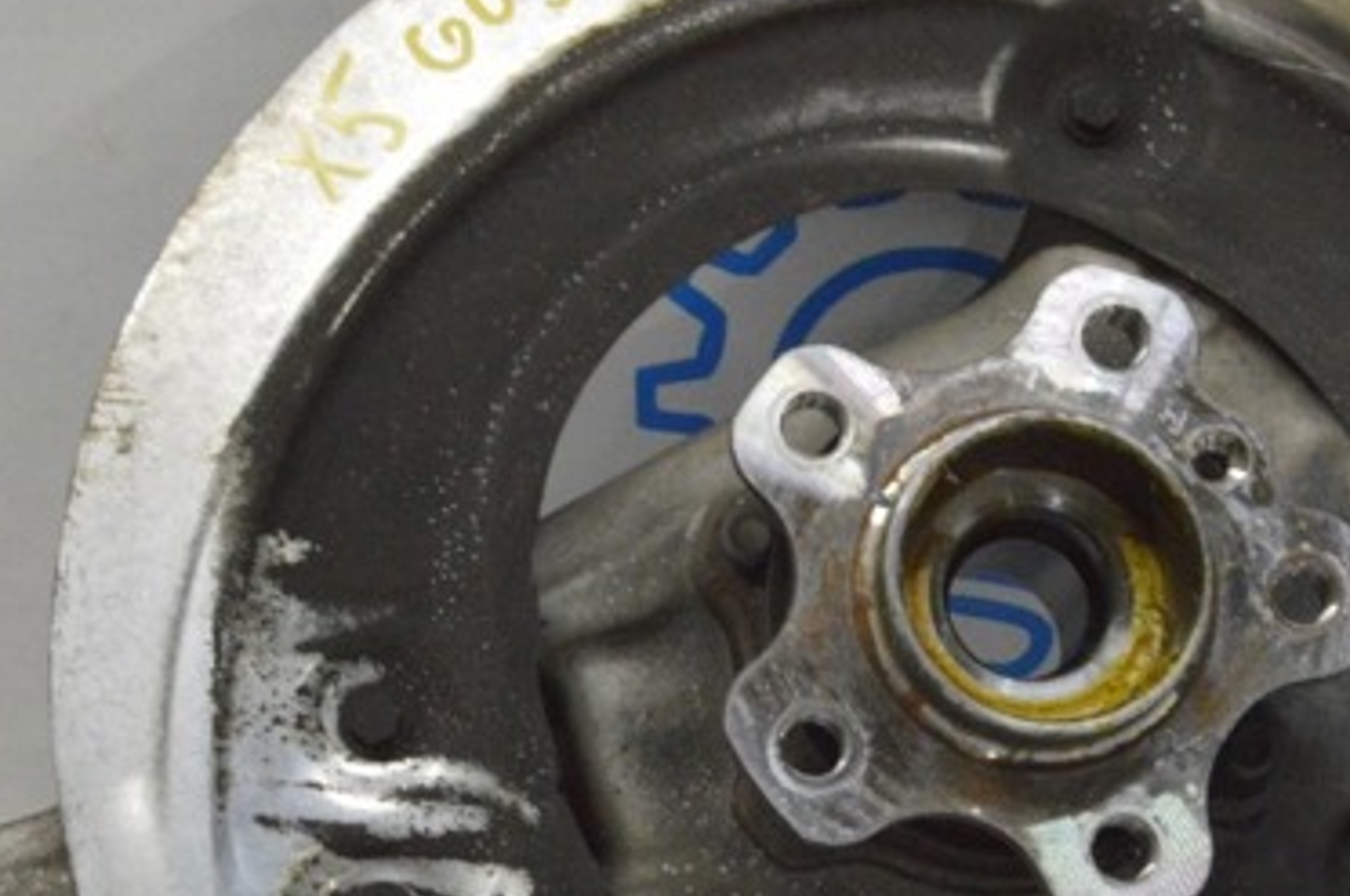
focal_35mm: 98
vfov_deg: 13.9
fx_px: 3670
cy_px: 550
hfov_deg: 20.8
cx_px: 918
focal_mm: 38
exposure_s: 1/20
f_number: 20
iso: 6400
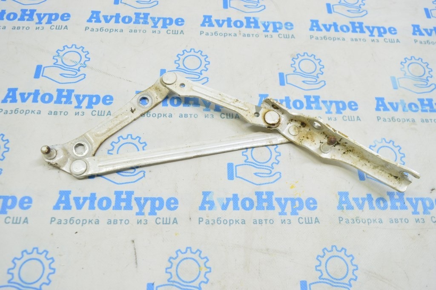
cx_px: 218
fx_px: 363
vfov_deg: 43.5
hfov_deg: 62.0
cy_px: 145
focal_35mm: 30
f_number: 5.6
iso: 400
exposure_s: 1/20
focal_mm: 20
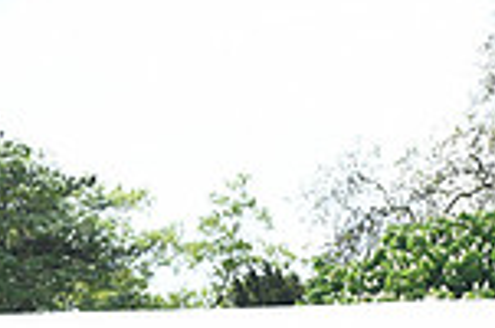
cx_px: -439
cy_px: 453
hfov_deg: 5.2
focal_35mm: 393
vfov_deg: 3.5
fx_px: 5392
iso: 450
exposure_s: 1/1250
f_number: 5
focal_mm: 102
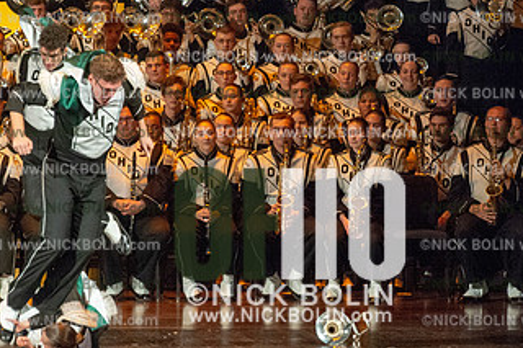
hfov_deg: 6.0
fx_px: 4995
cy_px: 245
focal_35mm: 344
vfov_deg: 4.0
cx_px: 289
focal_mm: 190
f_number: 5.6
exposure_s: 1/320
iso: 8000
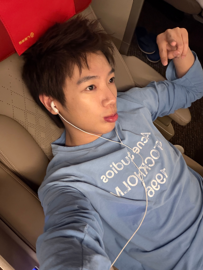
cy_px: 135
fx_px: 235
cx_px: 102
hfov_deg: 46.8
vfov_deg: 60.0
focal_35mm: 30
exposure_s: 1/30
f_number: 1.9
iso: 500
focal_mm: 2.71
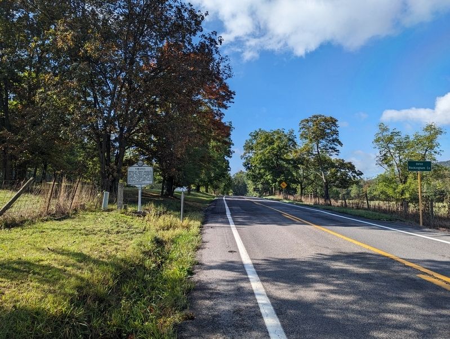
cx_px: 225
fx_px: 313
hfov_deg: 71.5
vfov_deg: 57.0
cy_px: 170
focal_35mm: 24
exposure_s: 1/1618
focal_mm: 6.81
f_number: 1.85
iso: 46
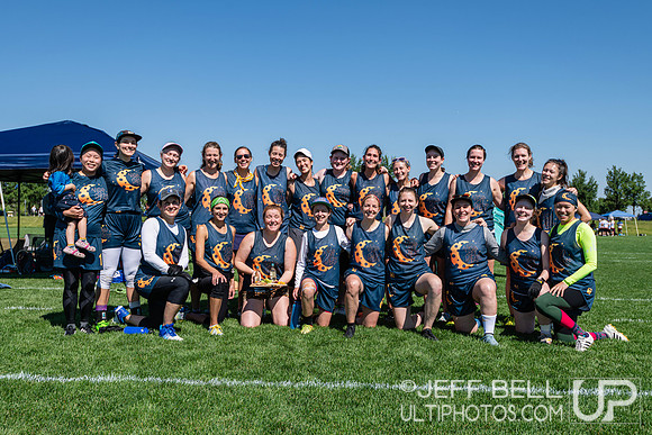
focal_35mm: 35
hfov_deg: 54.4
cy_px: 218
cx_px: 326
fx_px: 634
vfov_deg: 37.9
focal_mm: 35
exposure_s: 1/640
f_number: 5.6
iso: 80
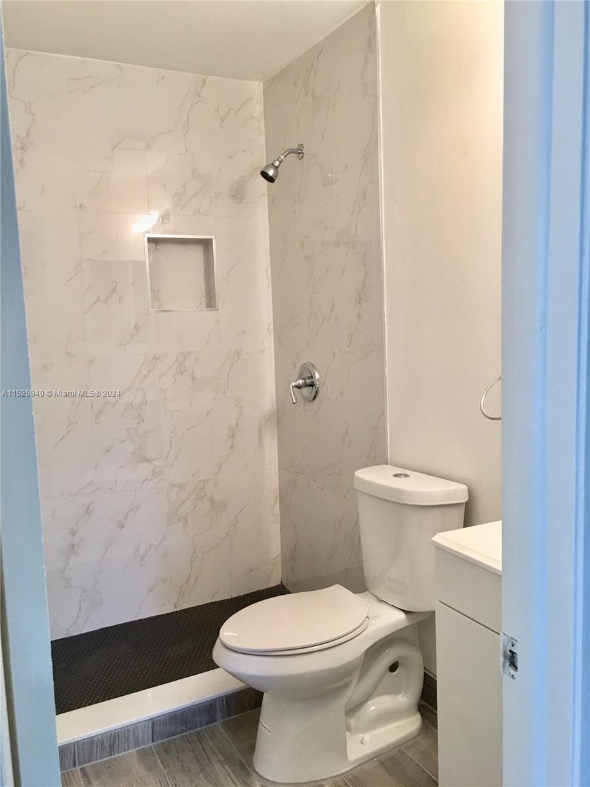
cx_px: 295
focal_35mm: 29
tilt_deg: -4.9
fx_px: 659
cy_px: 394
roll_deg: +2.5
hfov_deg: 48.2
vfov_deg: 61.7
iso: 32
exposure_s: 1/30
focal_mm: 4.15
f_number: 2.2
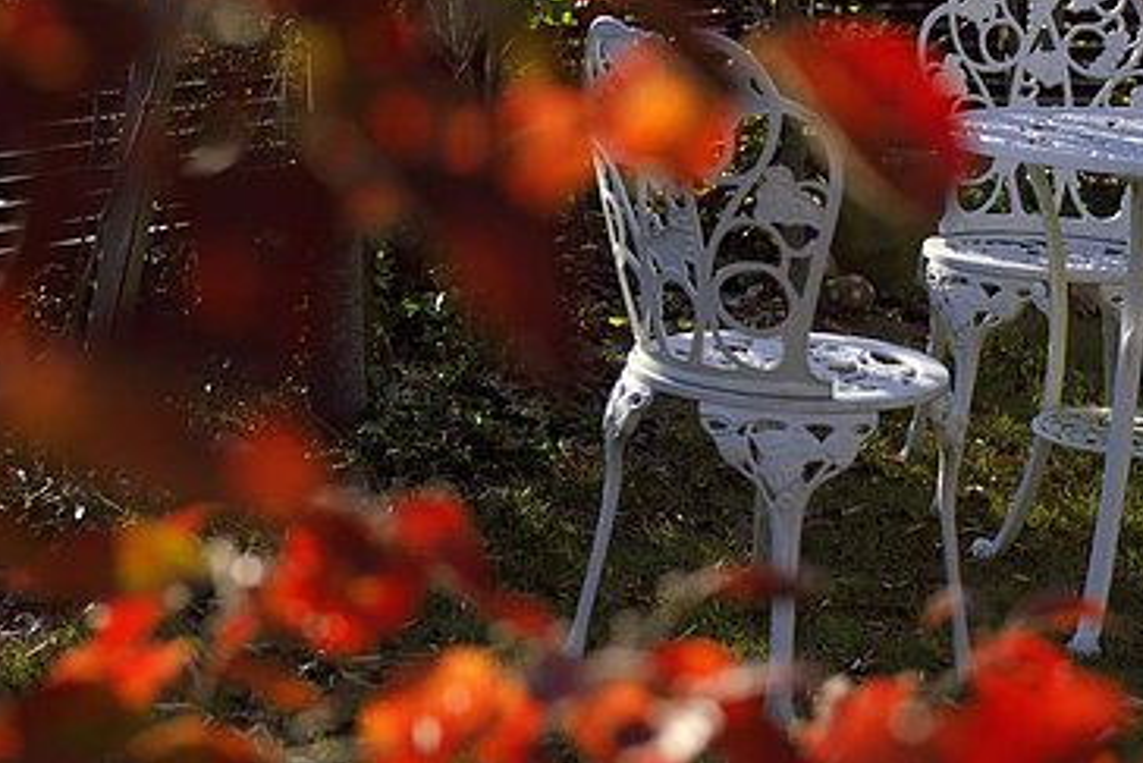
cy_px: 349
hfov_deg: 22.4
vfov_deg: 15.1
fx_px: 2881
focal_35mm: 91
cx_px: 578
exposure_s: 1/1250
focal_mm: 43
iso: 200
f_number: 2.8
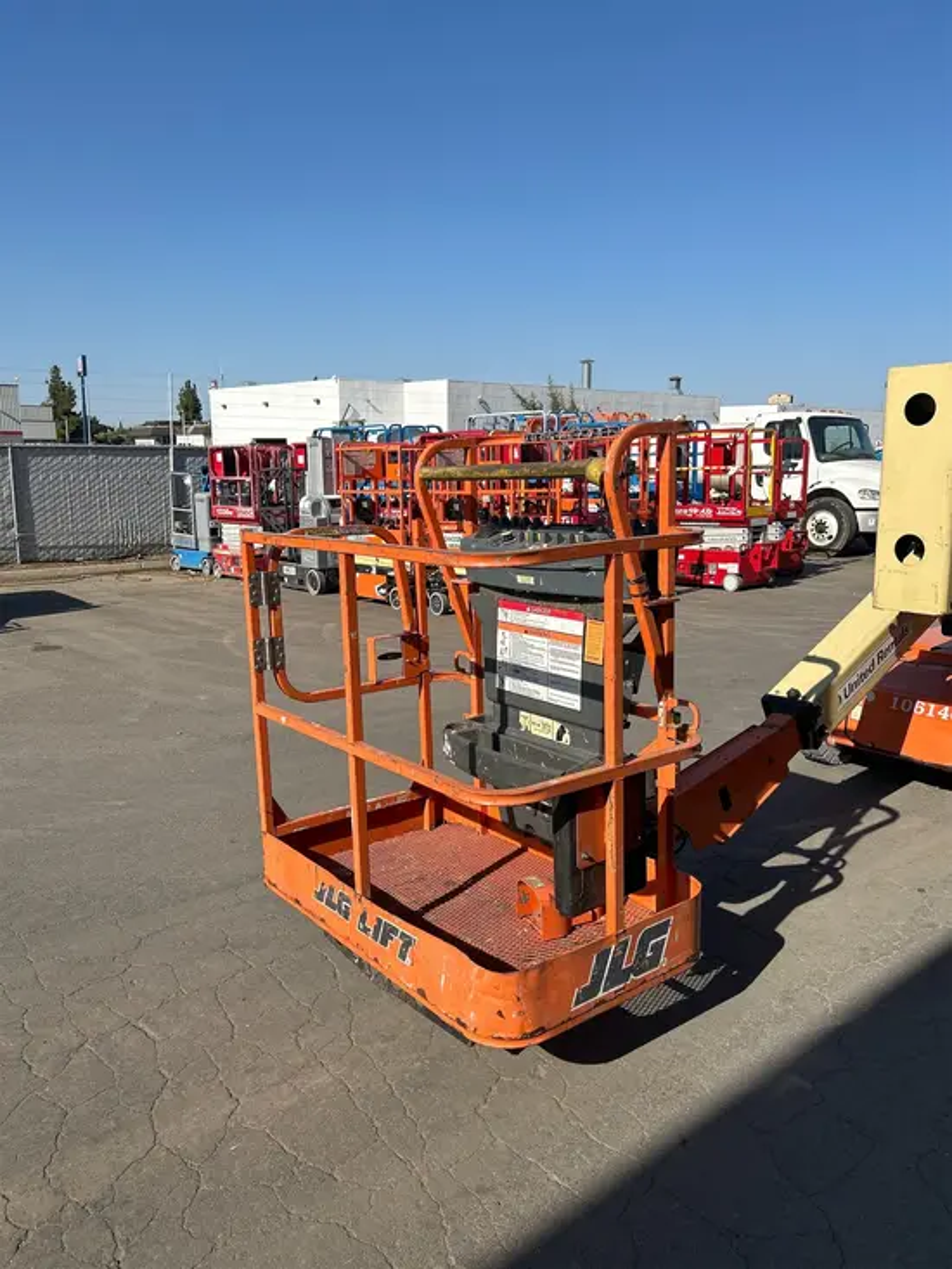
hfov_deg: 53.1
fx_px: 953
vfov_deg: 67.3
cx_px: 476
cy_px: 634
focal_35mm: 26
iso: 50
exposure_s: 1/5076
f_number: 1.5
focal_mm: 5.7
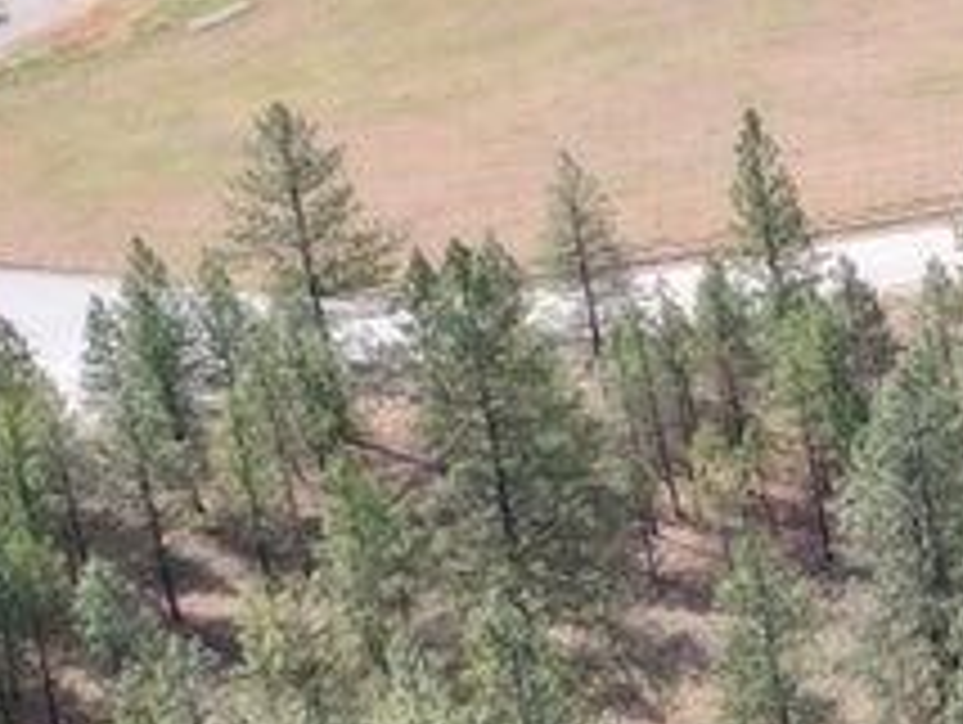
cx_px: 2581
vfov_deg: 9.7
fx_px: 4261
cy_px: 99
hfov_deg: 10.4
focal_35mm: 153
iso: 200
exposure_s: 1/2000
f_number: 1.7
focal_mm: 6.72
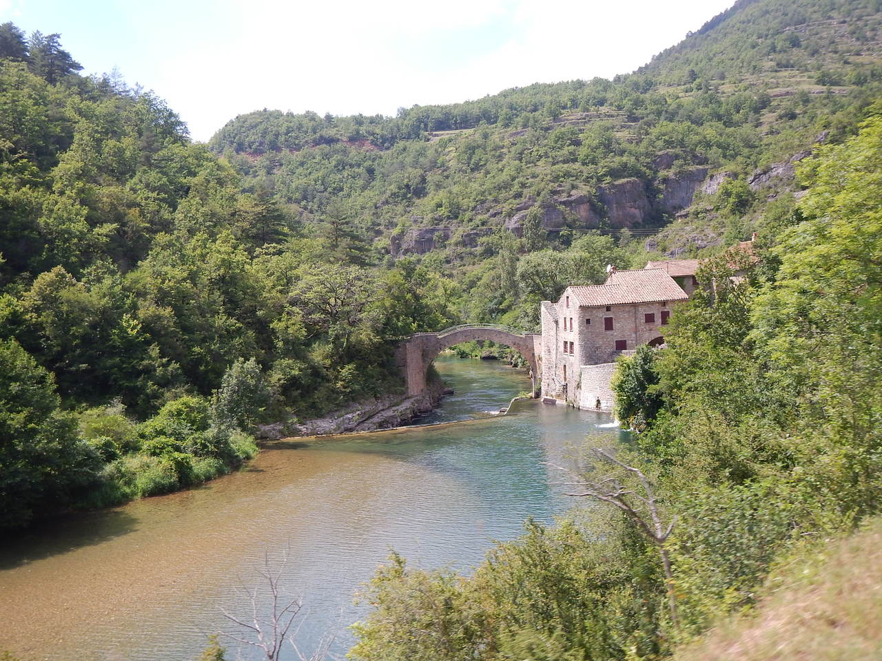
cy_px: 330
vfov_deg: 42.9
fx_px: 841
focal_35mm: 33
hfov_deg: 55.4
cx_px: 441
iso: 125
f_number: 3.9
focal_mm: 5.9
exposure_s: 1/400
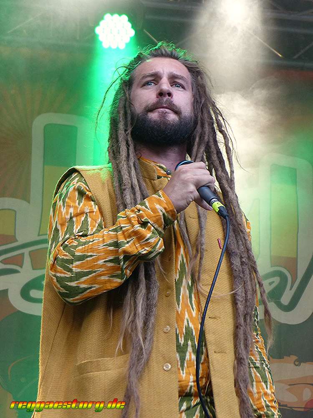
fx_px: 1169
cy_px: 209
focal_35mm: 97
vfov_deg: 20.2
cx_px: 156
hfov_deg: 15.2
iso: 160
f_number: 2.8
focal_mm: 17.4
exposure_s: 1/125
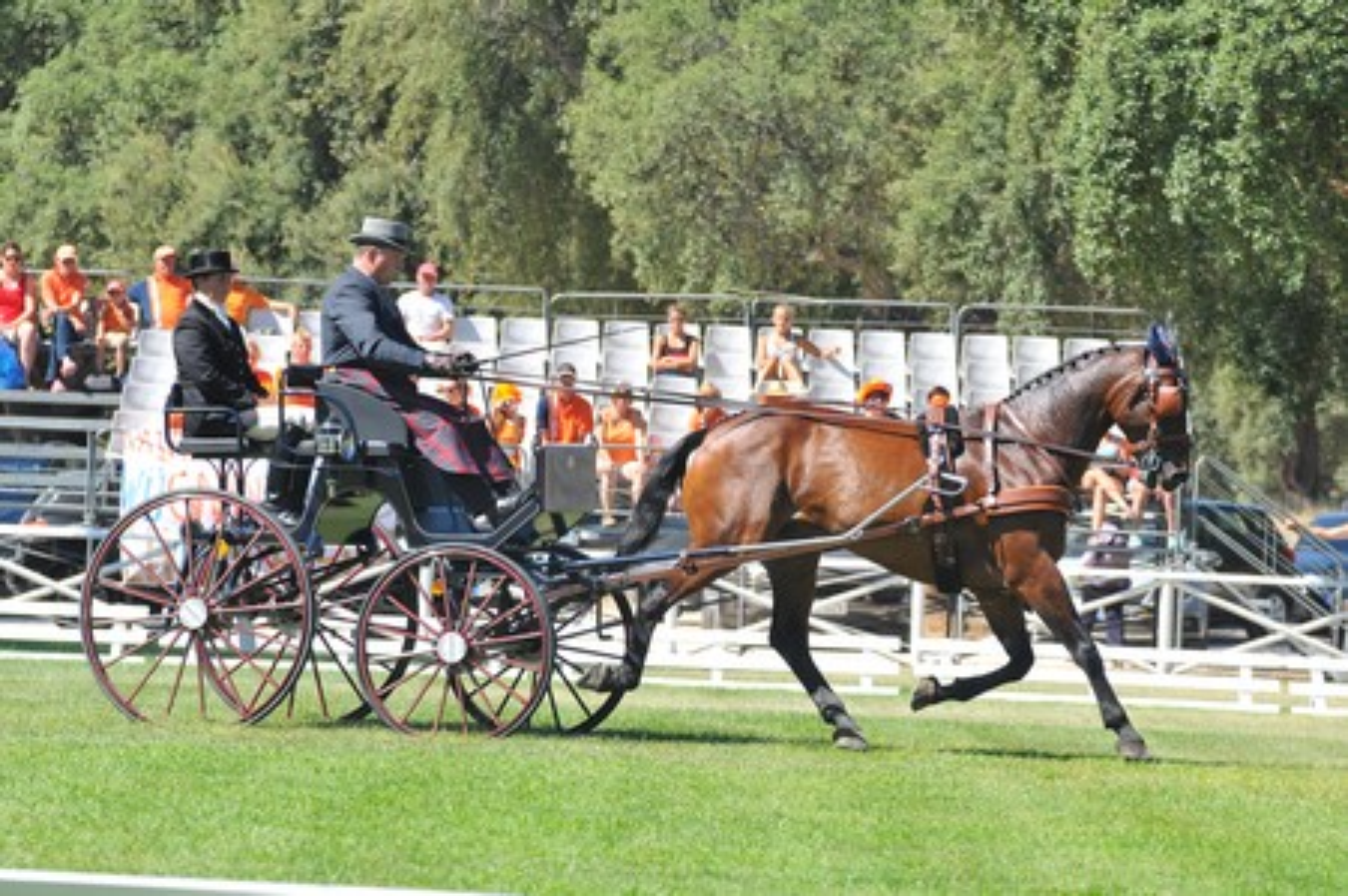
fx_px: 7574
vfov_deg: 6.8
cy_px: 448
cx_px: 674
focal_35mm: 202
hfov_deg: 10.2
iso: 400
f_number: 5
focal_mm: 135
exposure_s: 1/800
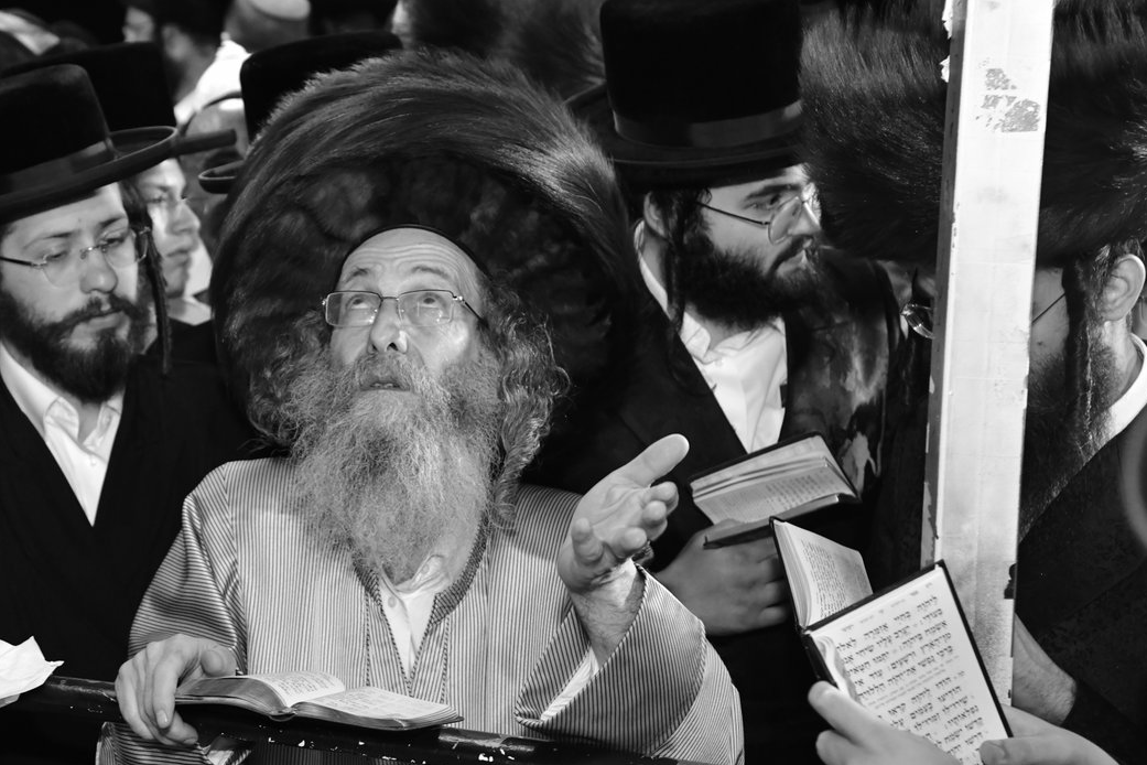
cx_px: 391
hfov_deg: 25.9
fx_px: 2485
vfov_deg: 17.5
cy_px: 346
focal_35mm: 78
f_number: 5.6
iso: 4000
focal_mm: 58
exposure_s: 1/100
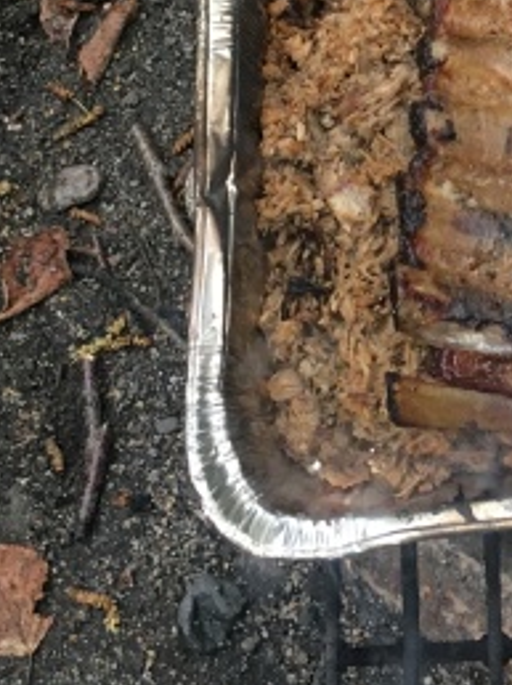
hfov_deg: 14.9
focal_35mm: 96
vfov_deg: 19.7
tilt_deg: -65.4
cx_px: 586
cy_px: -52
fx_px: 1896
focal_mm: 4.15
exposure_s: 1/30
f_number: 2.2
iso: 40
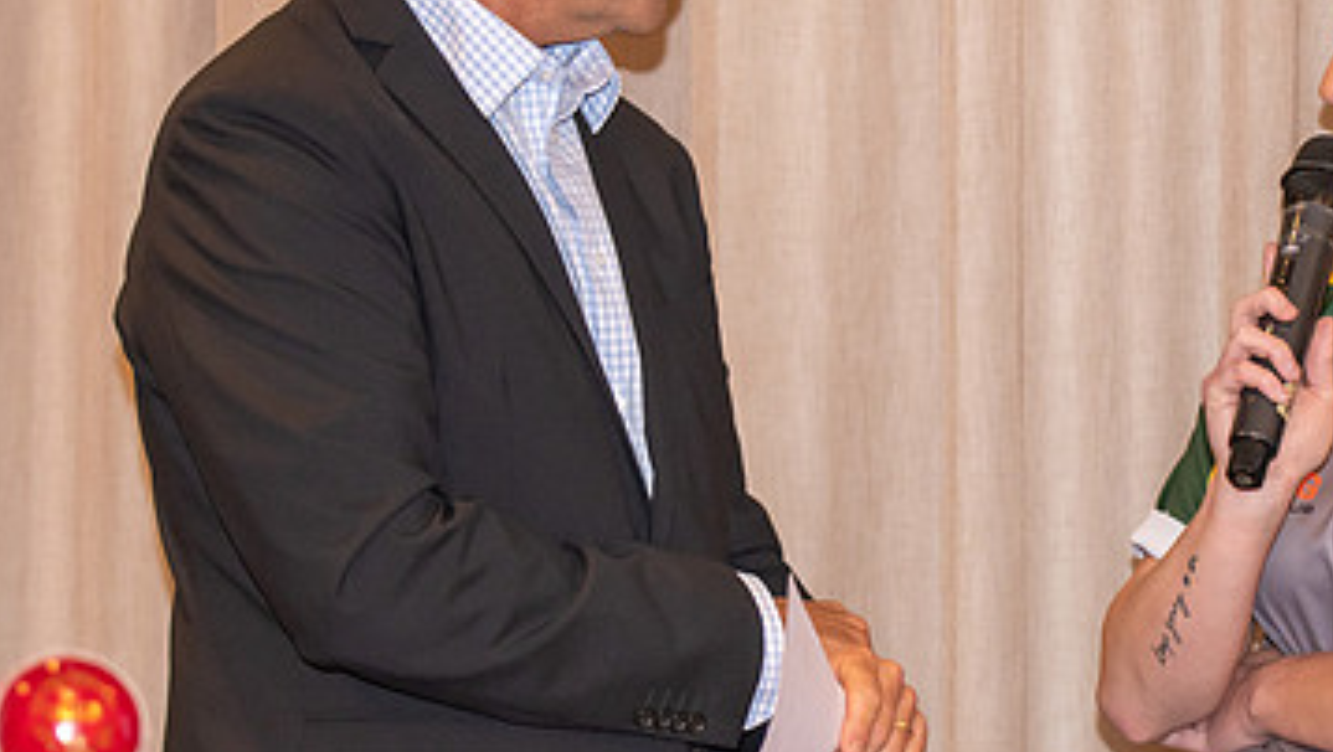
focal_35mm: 178
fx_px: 6296
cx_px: 968
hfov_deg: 12.1
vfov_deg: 6.8
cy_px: 181
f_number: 2.8
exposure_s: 1/60
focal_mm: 70
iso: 1000
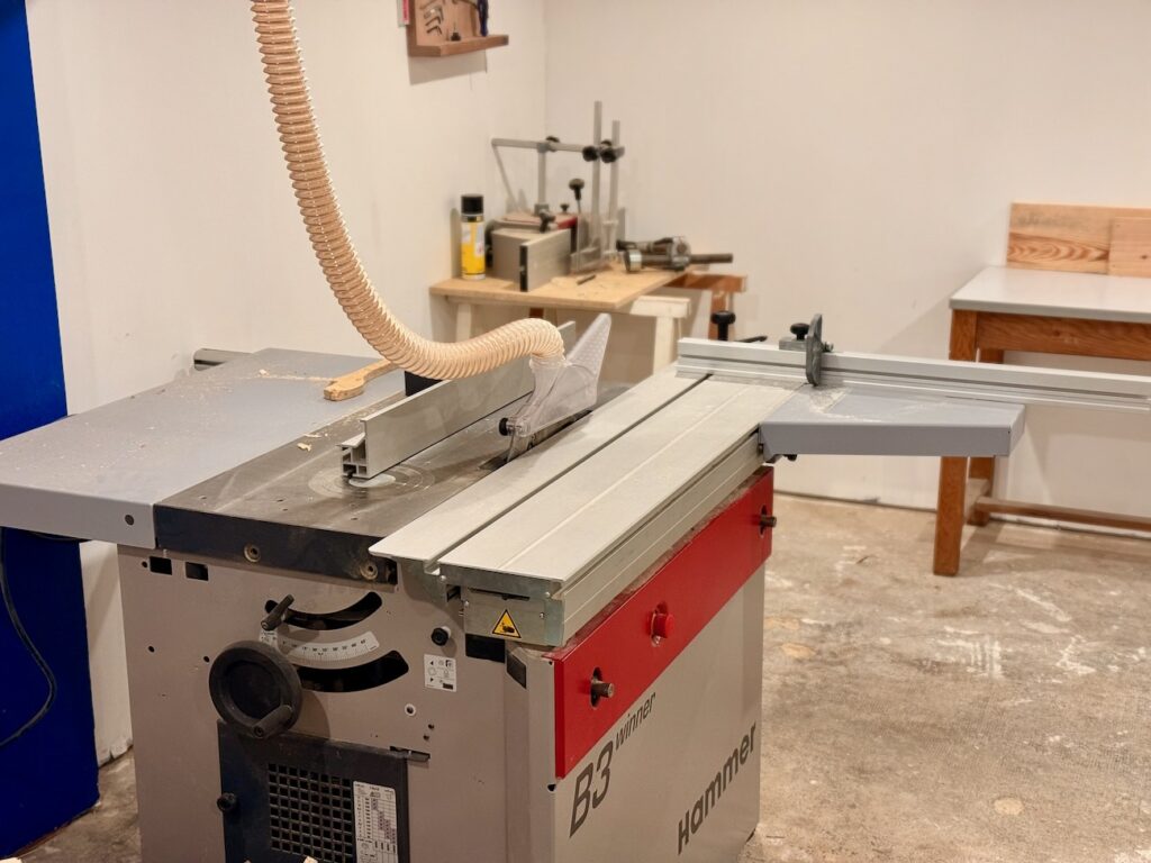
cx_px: 576
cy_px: 432
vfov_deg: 30.3
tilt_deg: -15.4
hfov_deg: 39.7
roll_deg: +0.0
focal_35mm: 48
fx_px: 1596
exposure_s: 1/50
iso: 200
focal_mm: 6.76
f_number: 1.78
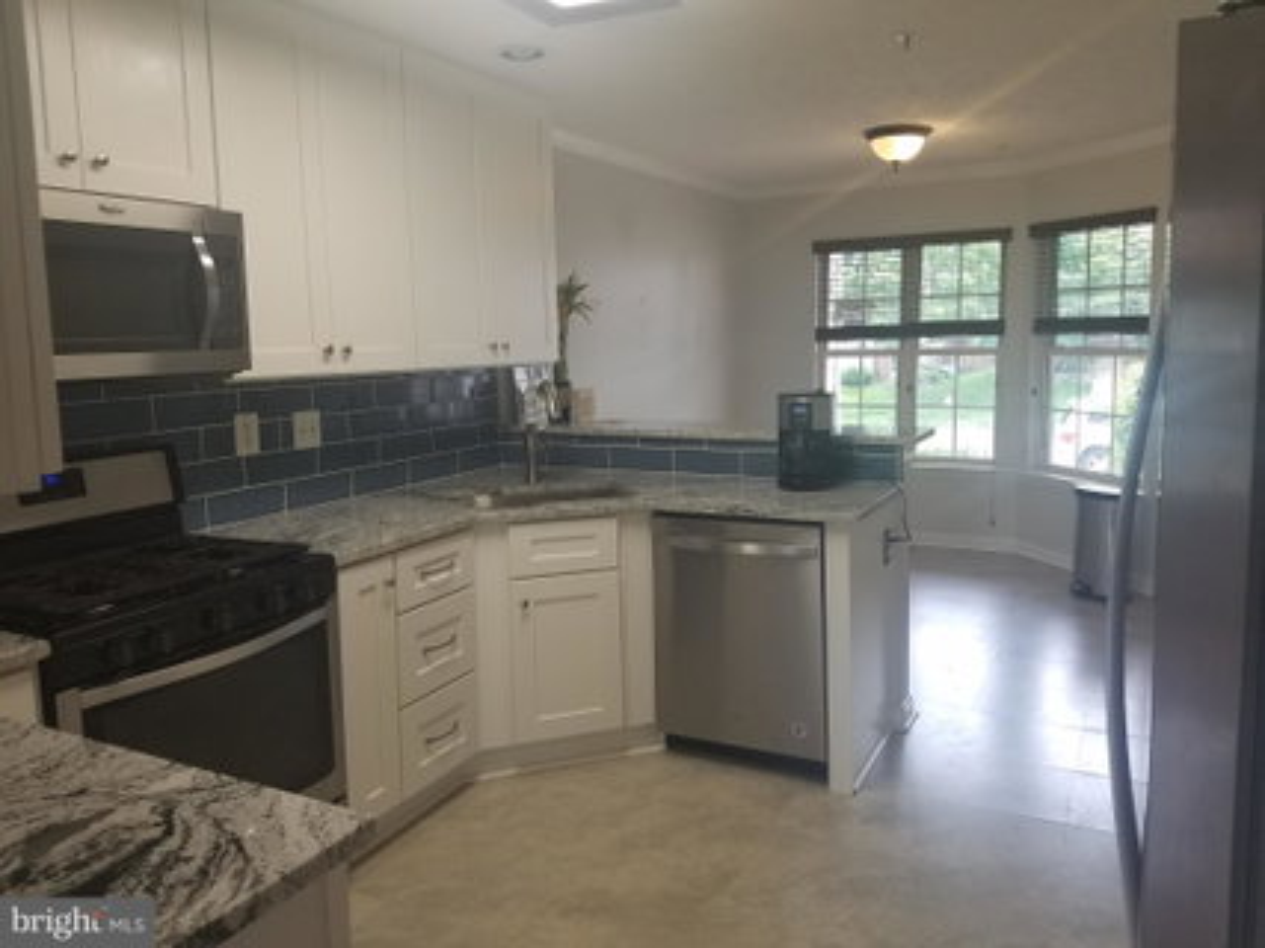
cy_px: 474
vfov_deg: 53.0
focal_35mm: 26
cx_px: 632
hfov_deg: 67.3
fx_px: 950
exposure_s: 1/60
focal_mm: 4.2
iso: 64
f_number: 1.7
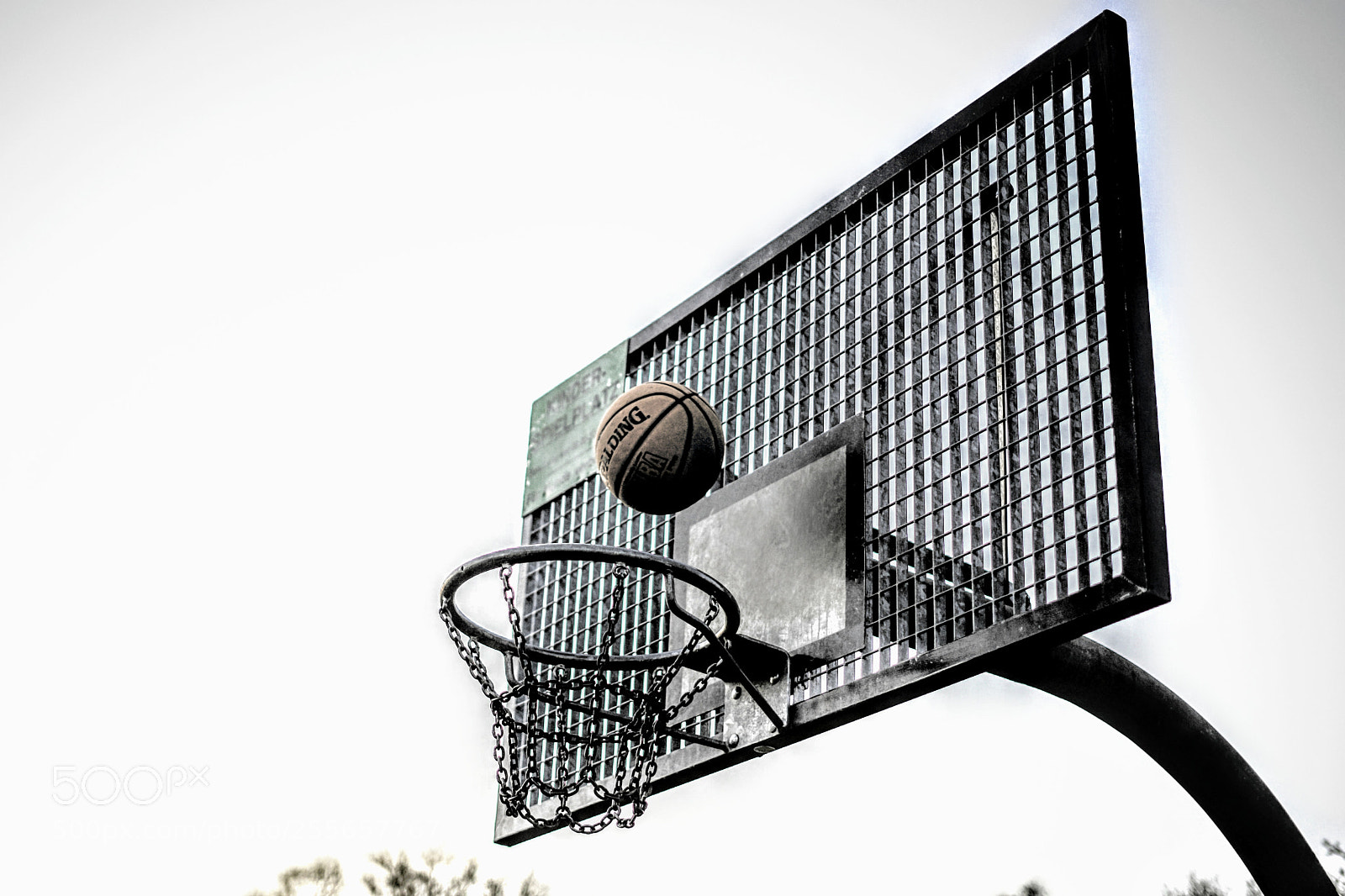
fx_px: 1868
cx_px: 672
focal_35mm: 50
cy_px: 448
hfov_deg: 39.6
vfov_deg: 27.0
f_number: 1.8
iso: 100
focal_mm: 50
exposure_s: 1/1600
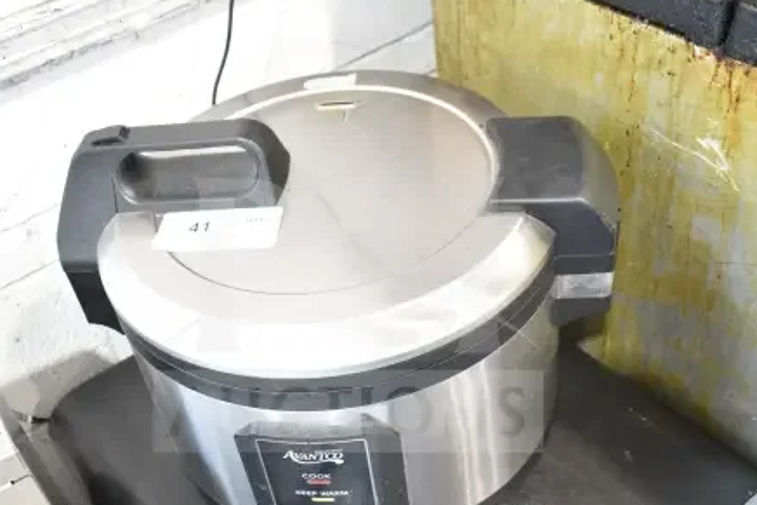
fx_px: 883
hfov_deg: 46.3
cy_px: 315
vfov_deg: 31.8
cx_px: 347
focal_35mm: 42
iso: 900
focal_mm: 20
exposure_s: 1/30
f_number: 3.8
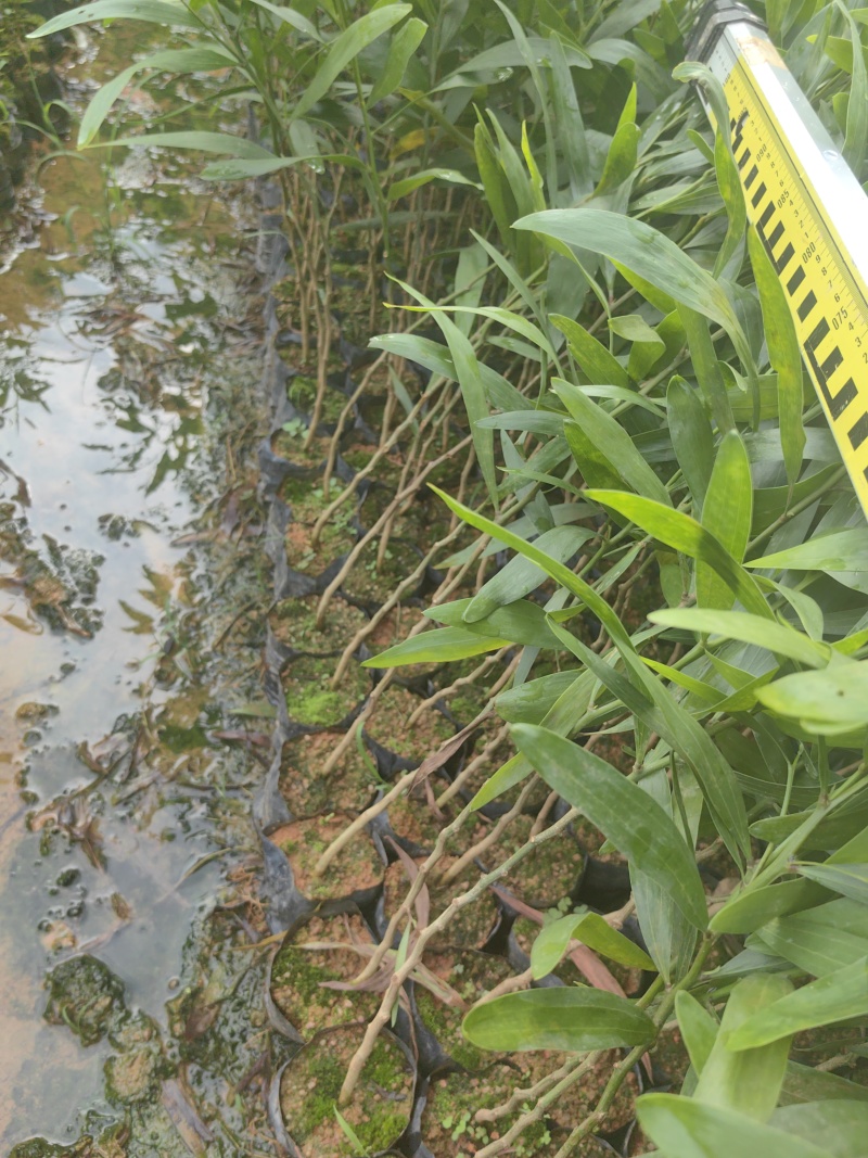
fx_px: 903
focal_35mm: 27
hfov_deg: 51.3
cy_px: 579
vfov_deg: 65.3
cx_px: 434
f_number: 2
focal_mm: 5.75
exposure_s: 1/586
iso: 50
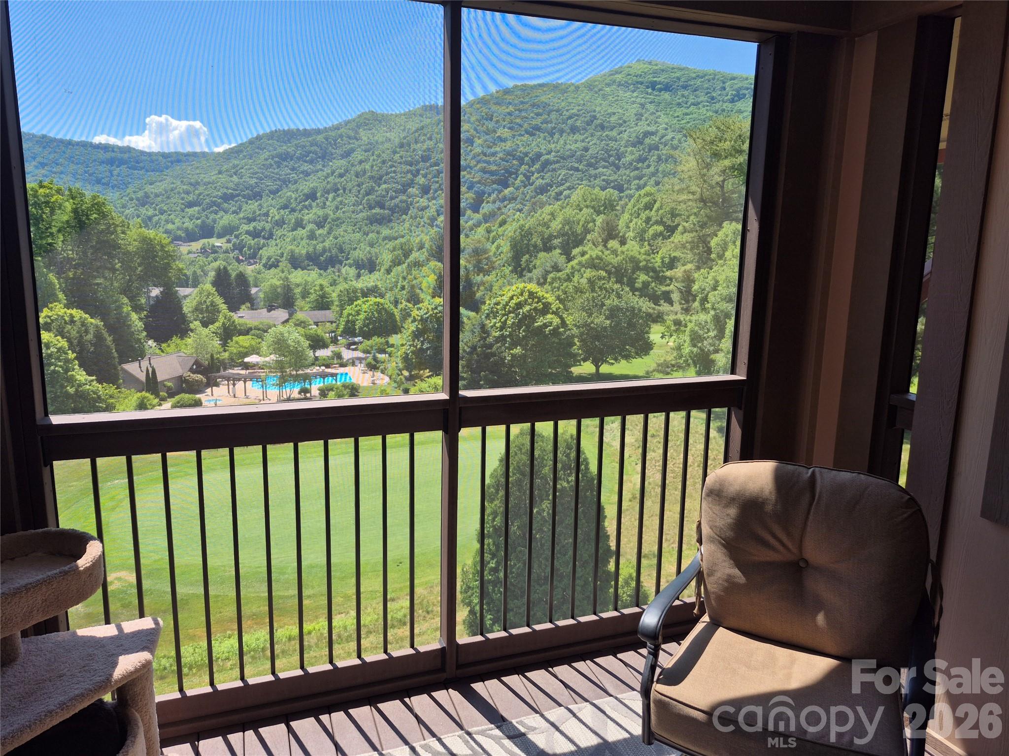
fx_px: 670
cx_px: 504
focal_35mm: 23
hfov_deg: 73.9
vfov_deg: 58.9
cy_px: 378
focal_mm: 5.4
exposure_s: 1/868
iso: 25
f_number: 1.8
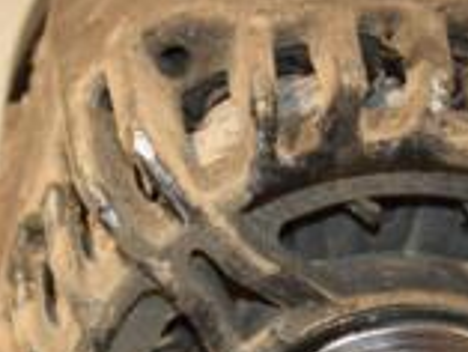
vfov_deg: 4.6
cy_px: 322
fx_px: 4330
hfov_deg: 6.2
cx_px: 340
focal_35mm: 320
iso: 800
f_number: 5
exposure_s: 1/160
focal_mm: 58
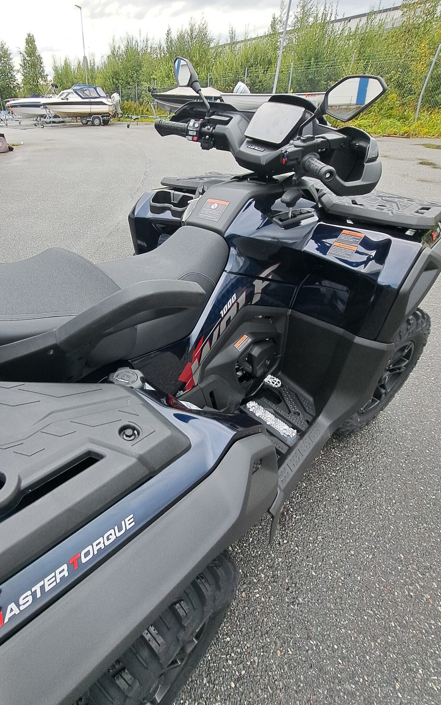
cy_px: 339
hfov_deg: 65.7
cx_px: 137
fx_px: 327
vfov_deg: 94.3
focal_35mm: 17
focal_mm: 1.74
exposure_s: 1/222
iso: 50
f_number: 2.2
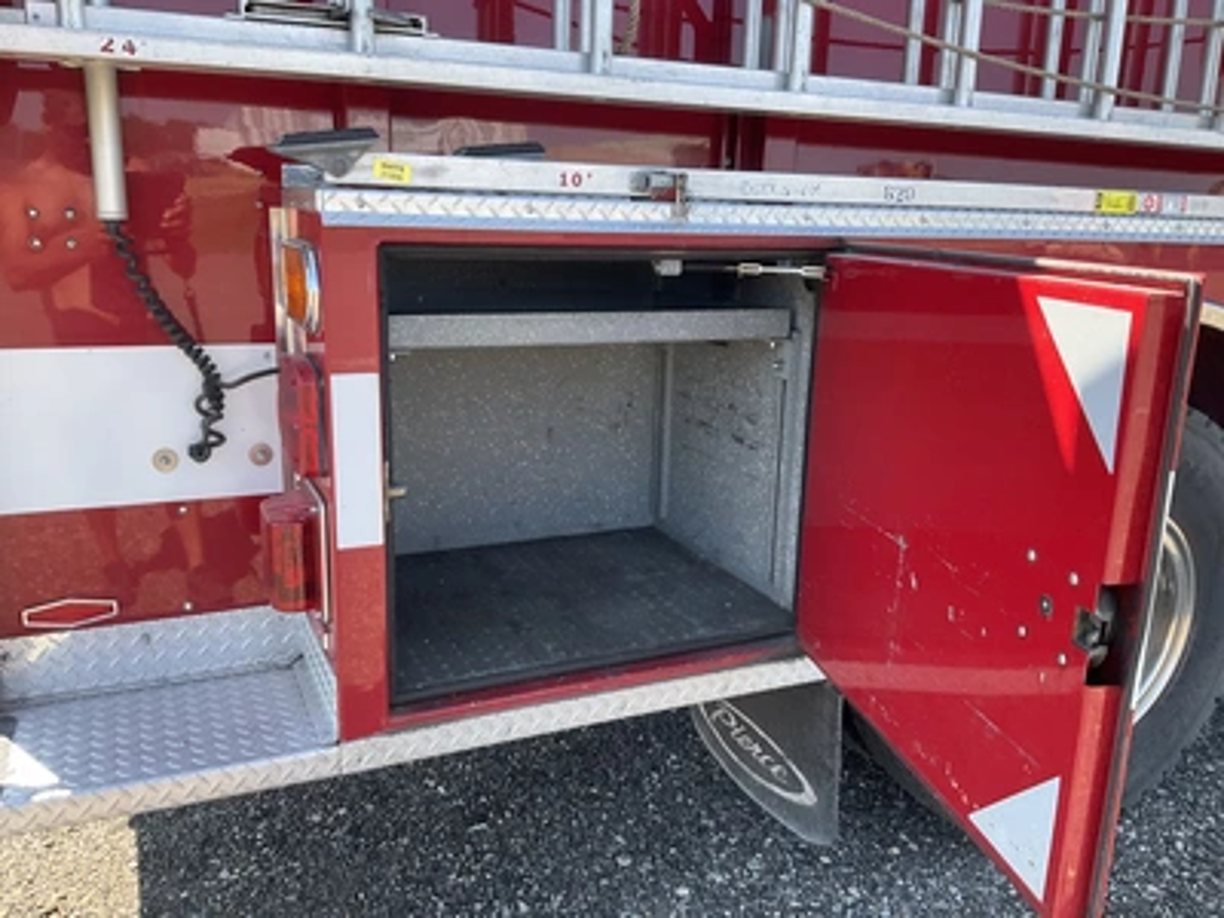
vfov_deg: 48.2
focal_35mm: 29
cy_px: 459
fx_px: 1025
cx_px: 612
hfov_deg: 61.7
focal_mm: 3
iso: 25
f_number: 1.8
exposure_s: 1/191
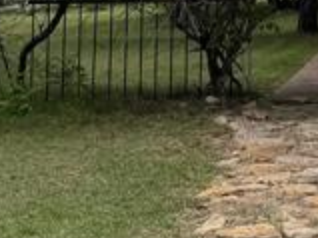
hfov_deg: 12.7
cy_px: -252
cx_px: 288
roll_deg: +0.3
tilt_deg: +9.9
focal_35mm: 155
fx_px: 1423
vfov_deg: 9.0
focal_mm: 6.76
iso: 80
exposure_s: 1/1230
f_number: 1.78
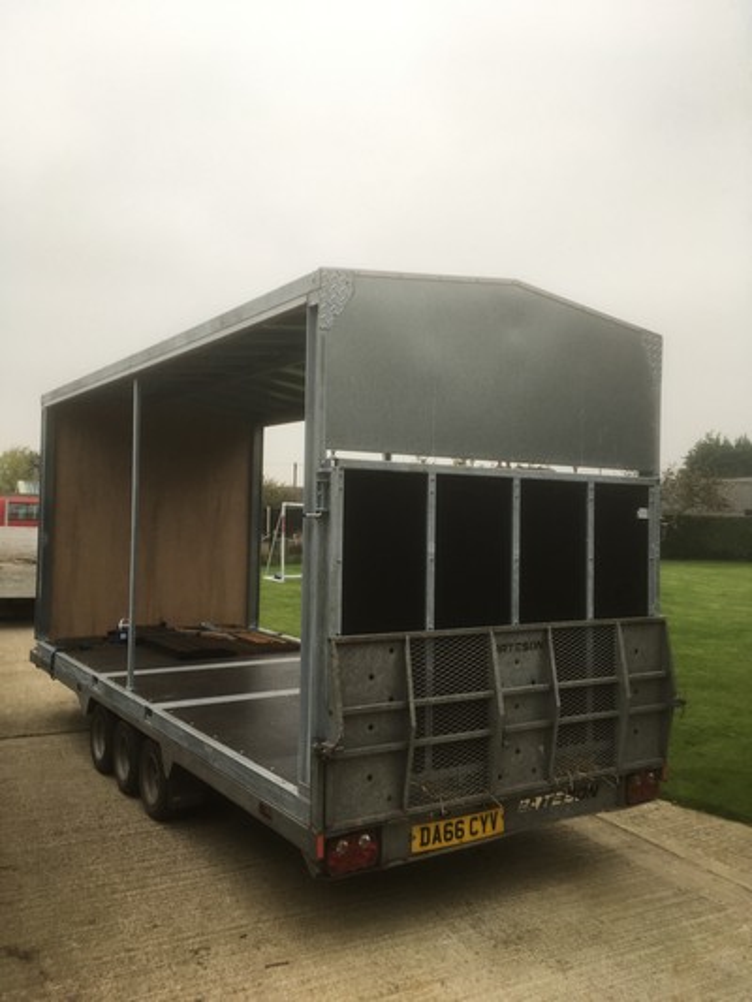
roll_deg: -1.2
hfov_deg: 48.2
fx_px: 840
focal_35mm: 29
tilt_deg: -1.3
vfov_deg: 61.6
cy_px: 501
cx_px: 376
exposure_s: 1/50
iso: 32
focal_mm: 4.15
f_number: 2.2
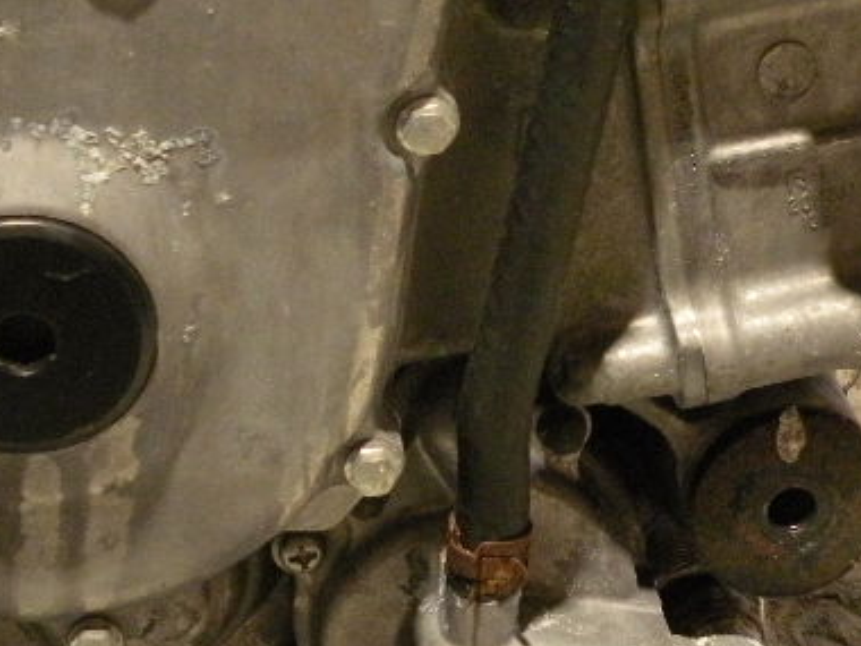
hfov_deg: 21.9
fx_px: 2214
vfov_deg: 16.4
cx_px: 564
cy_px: 70
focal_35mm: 89
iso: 400
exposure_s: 1/47.7
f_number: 3.2
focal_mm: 5.8
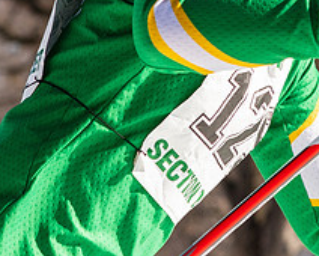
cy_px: -57
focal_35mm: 381
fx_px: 3600
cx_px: 264
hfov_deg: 5.1
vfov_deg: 4.1
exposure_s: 1/1600
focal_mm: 85
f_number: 5.6
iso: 400
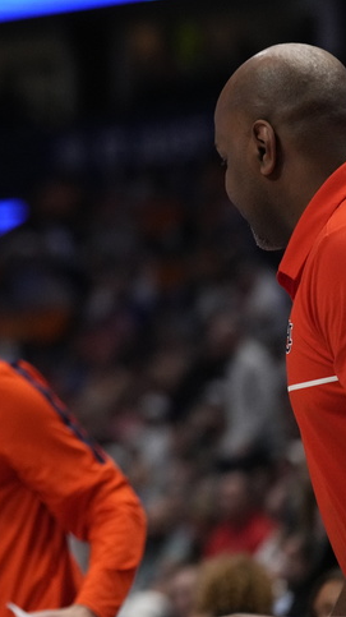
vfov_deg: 8.0
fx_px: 4396
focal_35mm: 269
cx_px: -253
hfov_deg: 4.5
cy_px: 210
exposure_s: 1/2000
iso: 4000
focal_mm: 121
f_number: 2.8
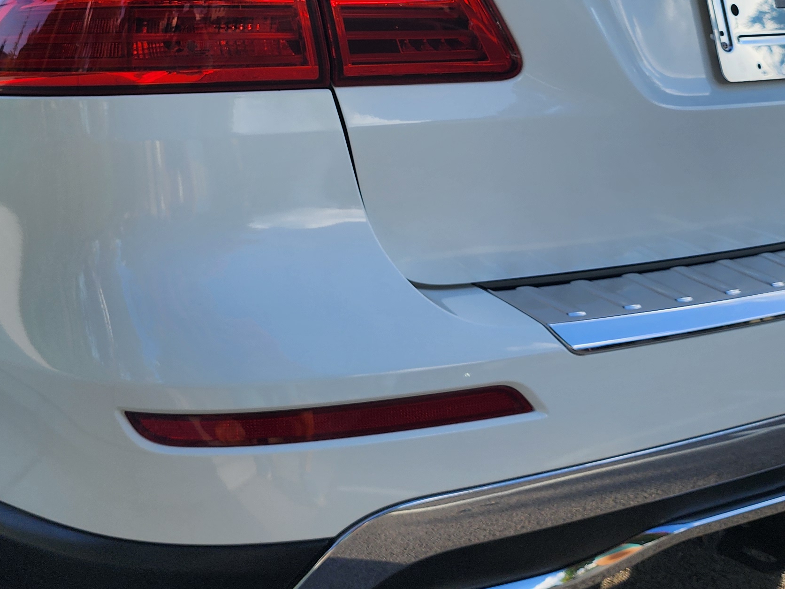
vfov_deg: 25.7
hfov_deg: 34.9
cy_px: 49
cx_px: 346
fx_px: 1247
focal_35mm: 55
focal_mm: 6.4
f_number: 1.8
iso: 12
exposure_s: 1/508
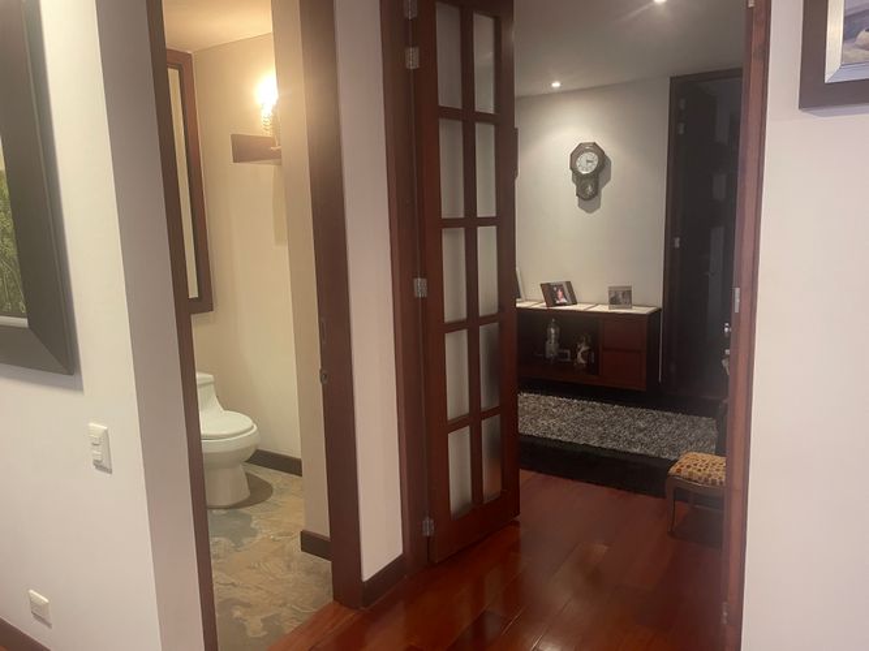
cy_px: 326
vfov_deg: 53.0
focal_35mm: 26
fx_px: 653
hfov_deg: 67.3
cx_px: 434
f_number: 1.6
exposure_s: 1/60
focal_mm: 4.2
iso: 200
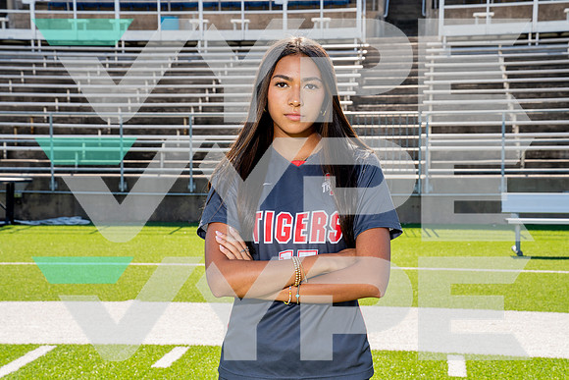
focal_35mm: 70
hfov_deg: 28.8
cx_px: 284
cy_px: 190
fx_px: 1107
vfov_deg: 19.5
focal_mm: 70
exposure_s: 1/250
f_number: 10
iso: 320
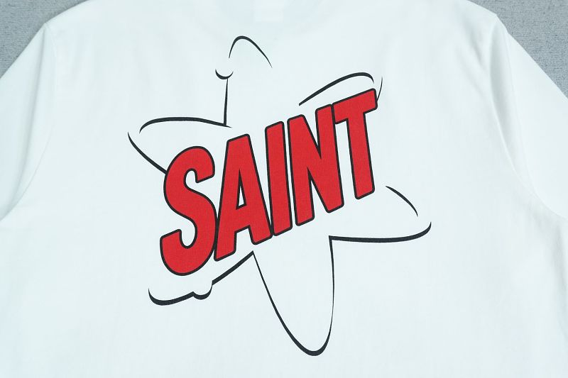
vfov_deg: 33.0
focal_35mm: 40
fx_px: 639
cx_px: 284
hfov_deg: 47.9
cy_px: 189
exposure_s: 1/160
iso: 1000
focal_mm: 27
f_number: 8
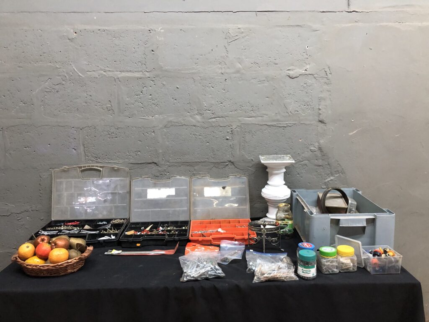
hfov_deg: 63.4
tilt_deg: -7.9
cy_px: 161
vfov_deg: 49.7
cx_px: 214
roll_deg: +1.8
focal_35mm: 28
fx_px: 347
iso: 100
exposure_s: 1/14
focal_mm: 3.99
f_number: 1.8
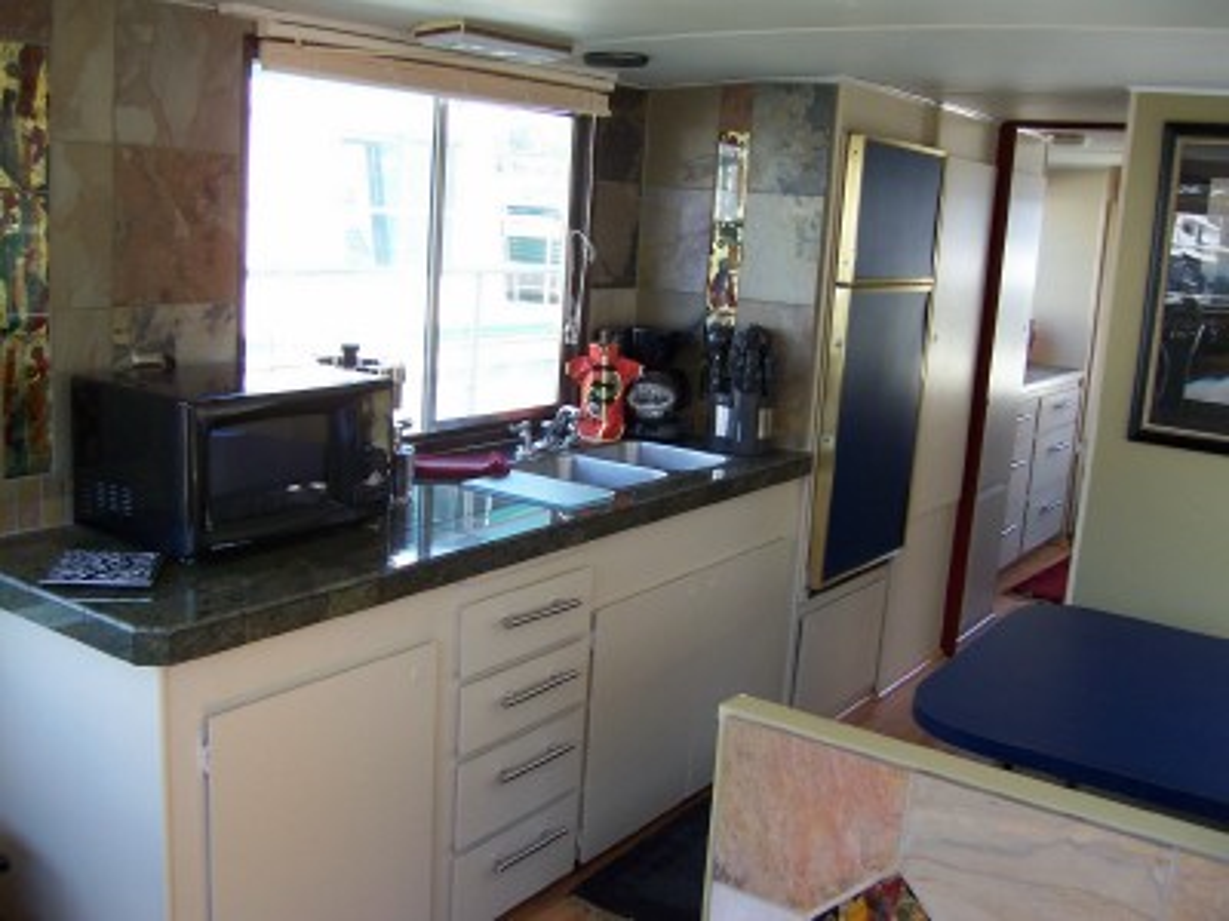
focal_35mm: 36
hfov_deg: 51.4
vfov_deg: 39.7
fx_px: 1278
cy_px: 460
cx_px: 614
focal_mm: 6
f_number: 3
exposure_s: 1/90
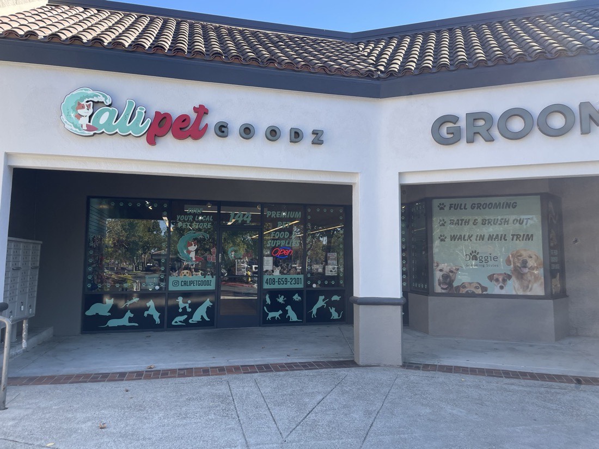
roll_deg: +0.3
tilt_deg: +6.1
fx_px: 450
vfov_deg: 53.1
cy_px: 224
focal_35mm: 26
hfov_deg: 67.3
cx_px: 300
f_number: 1.6
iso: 32
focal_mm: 4.2
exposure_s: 1/633
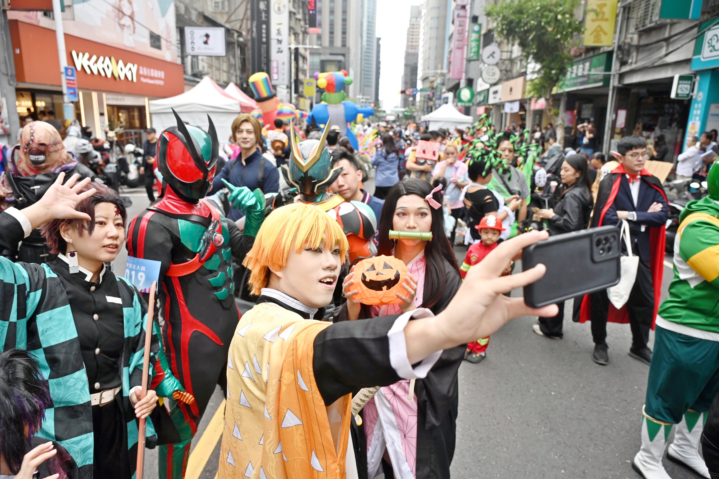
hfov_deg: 73.7
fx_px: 479
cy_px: 240
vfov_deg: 53.1
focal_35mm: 24
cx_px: 360
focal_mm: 24
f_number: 4
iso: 220
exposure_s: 1/250
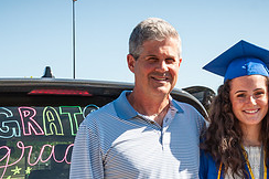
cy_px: 182
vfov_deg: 14.6
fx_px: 687
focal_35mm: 92
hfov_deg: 22.2
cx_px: 148
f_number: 8
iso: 200
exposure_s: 1/250
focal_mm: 24
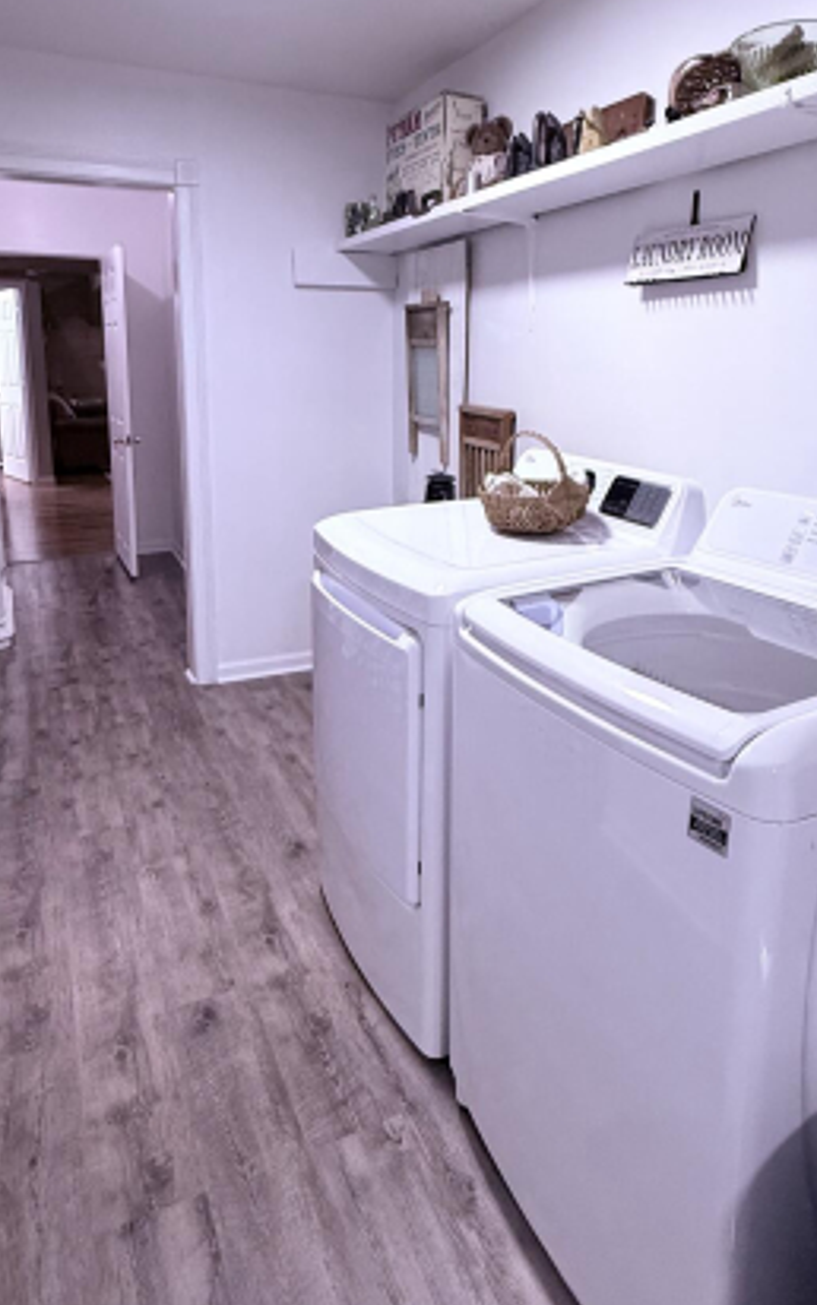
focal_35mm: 24
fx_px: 854
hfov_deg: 51.1
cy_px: 534
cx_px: 415
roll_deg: -1.0
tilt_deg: -11.1
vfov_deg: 74.1
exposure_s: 1/120
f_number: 2.2
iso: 320
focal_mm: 2.22
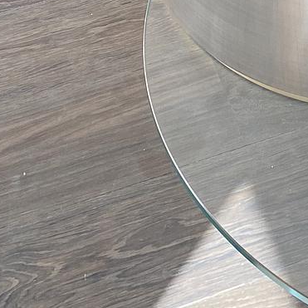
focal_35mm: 124
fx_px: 1248
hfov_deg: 13.8
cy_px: -428
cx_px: 337
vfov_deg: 11.6
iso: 40
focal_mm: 4.25
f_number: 1.8
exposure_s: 1/122
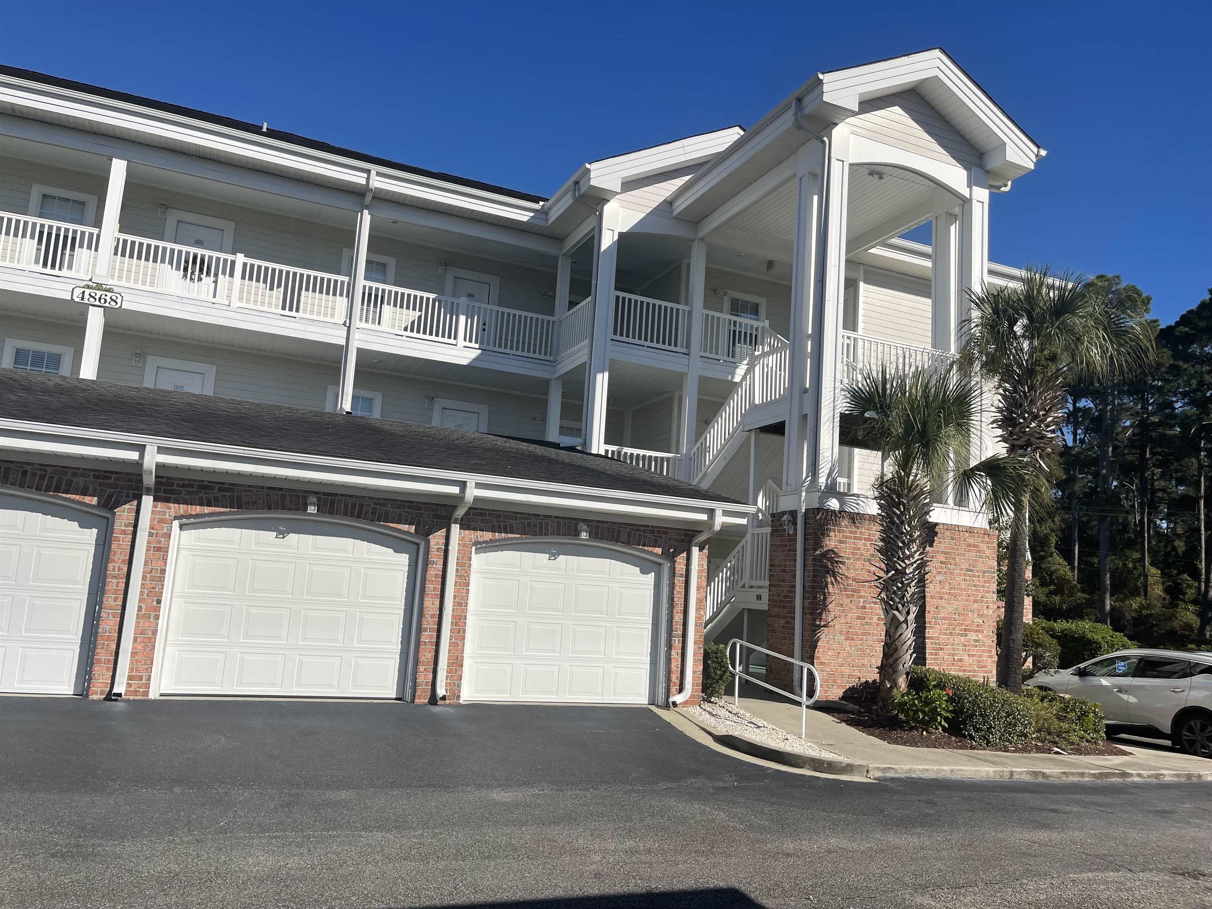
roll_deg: -4.6
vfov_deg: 53.1
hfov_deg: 67.3
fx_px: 910
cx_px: 606
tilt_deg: +8.4
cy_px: 454
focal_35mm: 26
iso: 32
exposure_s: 1/6993
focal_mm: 5.1
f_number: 1.6
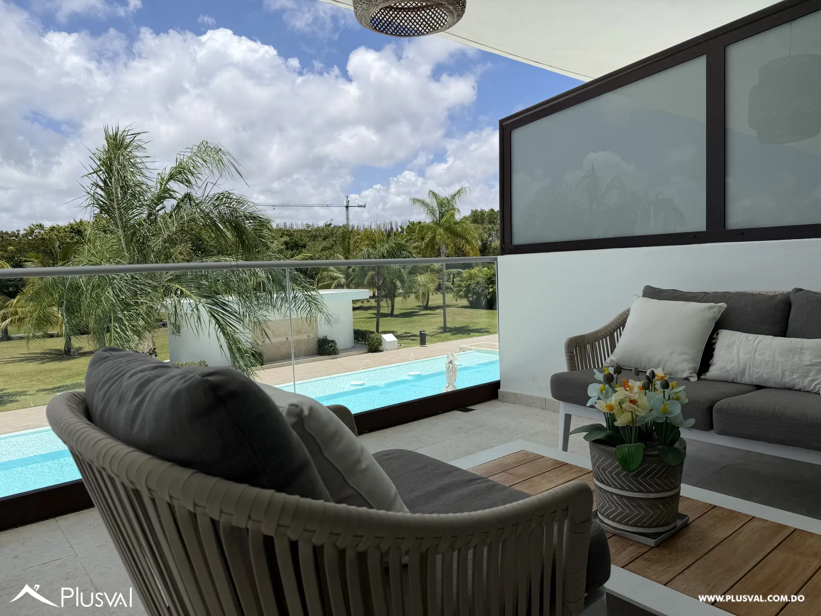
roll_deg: +2.8
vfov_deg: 56.8
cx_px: 410
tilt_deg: -4.4
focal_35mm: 24
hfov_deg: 71.6
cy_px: 308
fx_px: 569
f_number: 1.78
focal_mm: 6.76
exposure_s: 1/6711
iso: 80
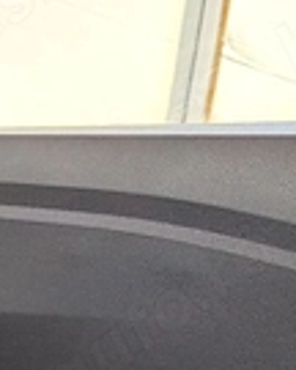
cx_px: -414
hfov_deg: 12.0
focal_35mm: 104
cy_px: 395
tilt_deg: -6.7
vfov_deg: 17.9
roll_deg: -2.8
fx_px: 1139
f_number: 1.78
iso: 500
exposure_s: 1/796
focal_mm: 6.76
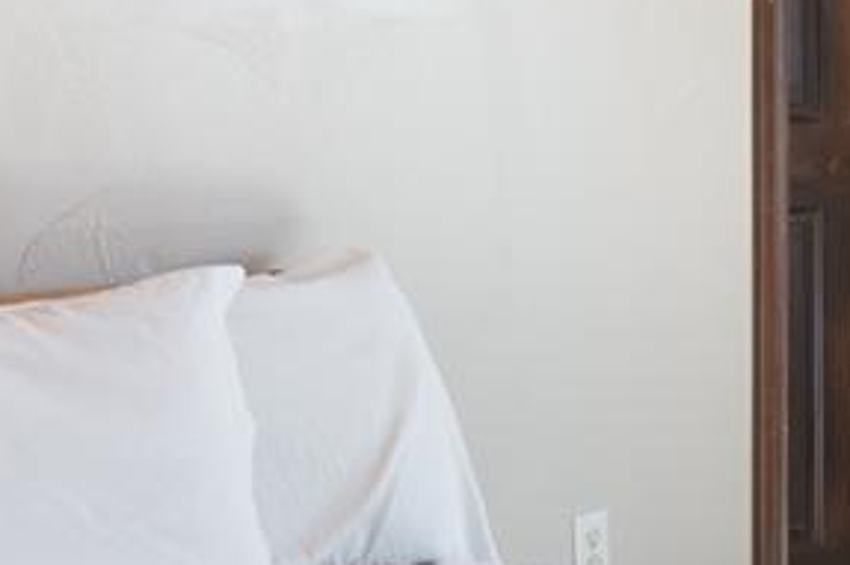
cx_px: 820
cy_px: 89
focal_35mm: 107
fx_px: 2525
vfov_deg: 12.7
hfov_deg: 18.7
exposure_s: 1/5
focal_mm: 15
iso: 400
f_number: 8
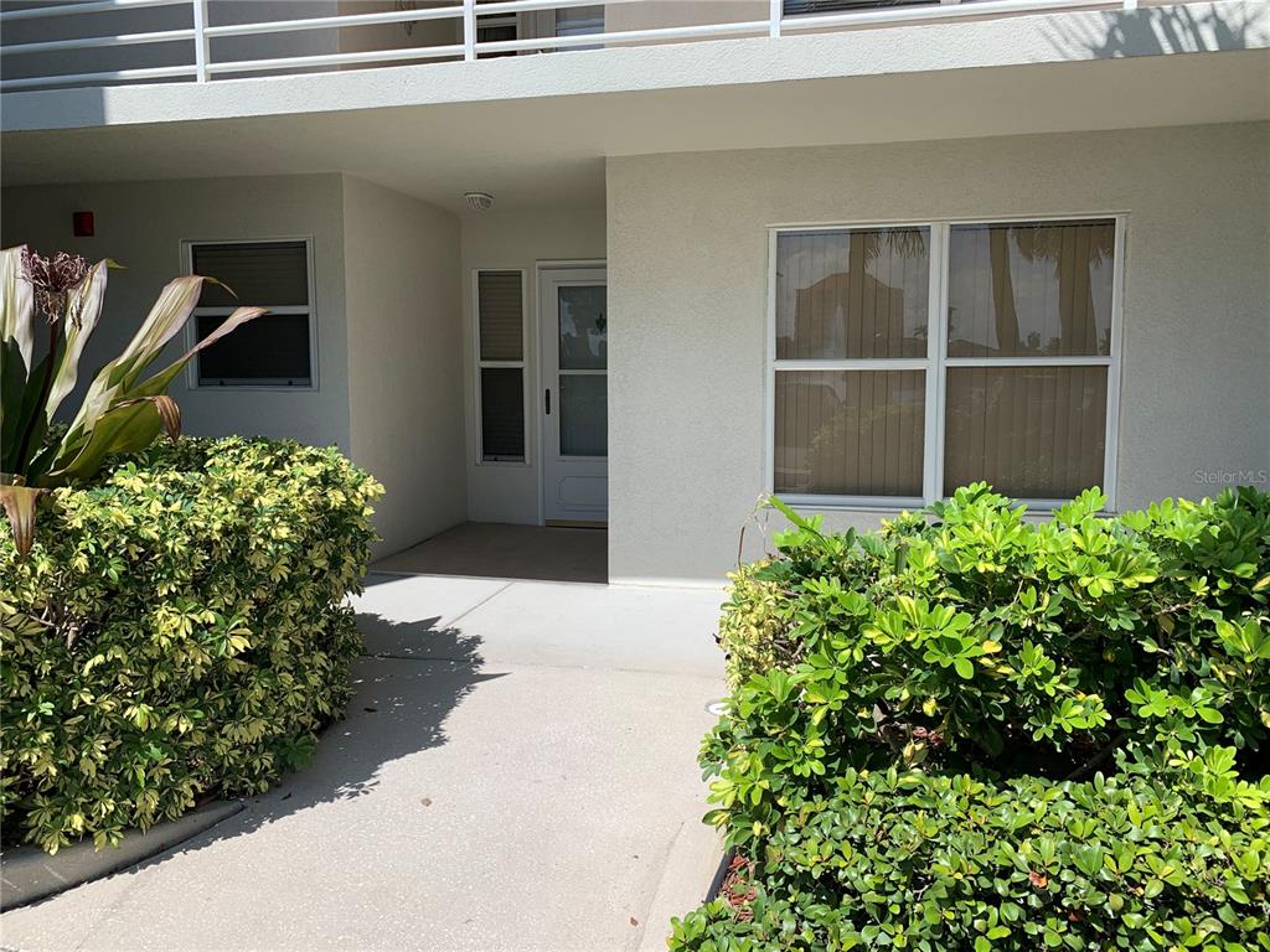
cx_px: 635
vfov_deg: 53.1
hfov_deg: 67.3
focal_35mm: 26
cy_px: 476
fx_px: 954
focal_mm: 4.25
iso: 25
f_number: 1.8
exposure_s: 1/2481
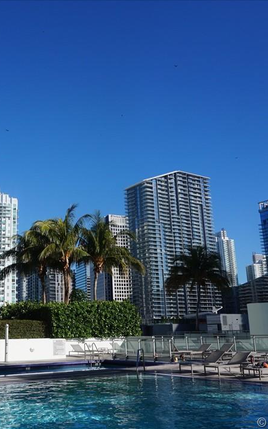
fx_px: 432
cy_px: 215
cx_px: 67
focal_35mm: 37
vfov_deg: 52.7
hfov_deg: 33.8
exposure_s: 1/125
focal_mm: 16
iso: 100
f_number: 14
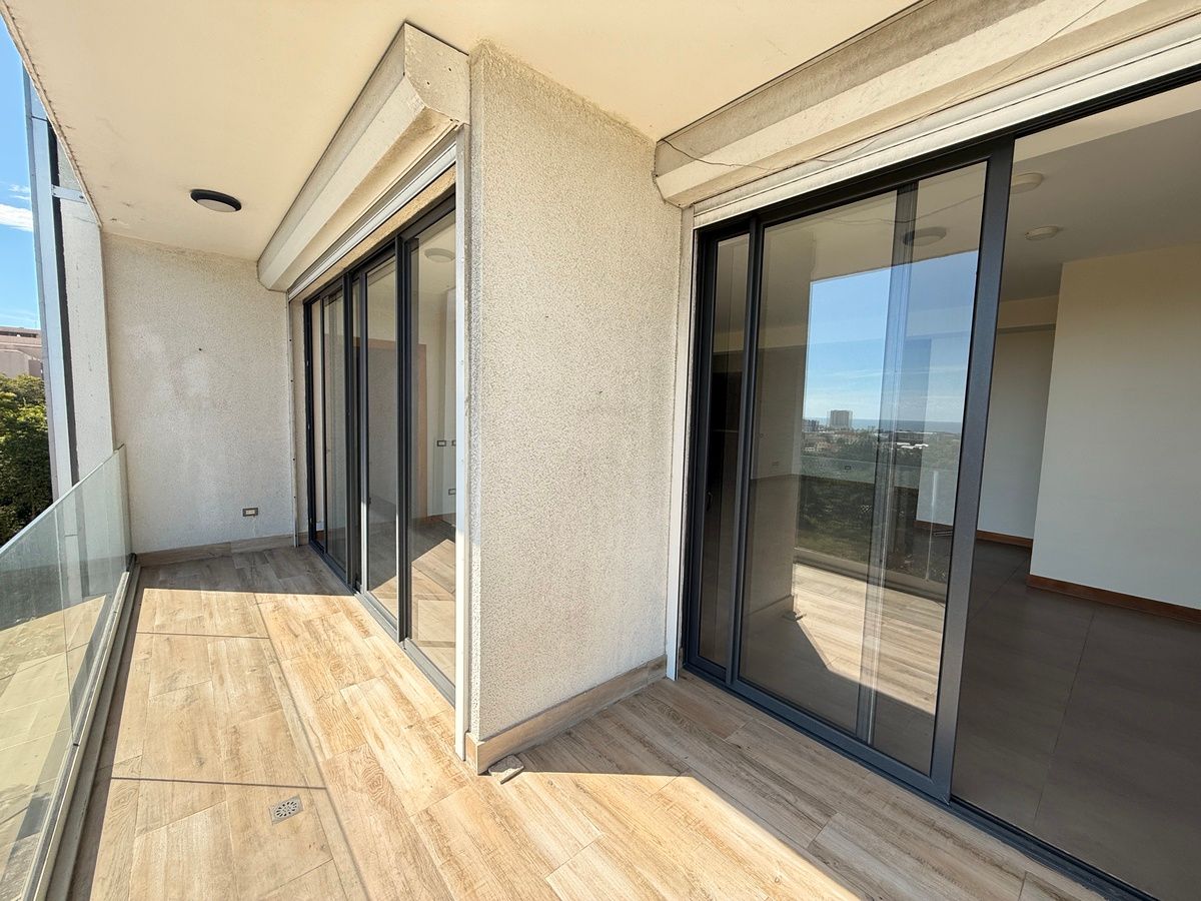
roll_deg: -1.6
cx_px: 600
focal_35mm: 14
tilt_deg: -4.6
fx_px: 486
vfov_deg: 85.7
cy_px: 450
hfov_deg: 102.1
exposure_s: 1/779
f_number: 2.2
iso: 50
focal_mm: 2.22
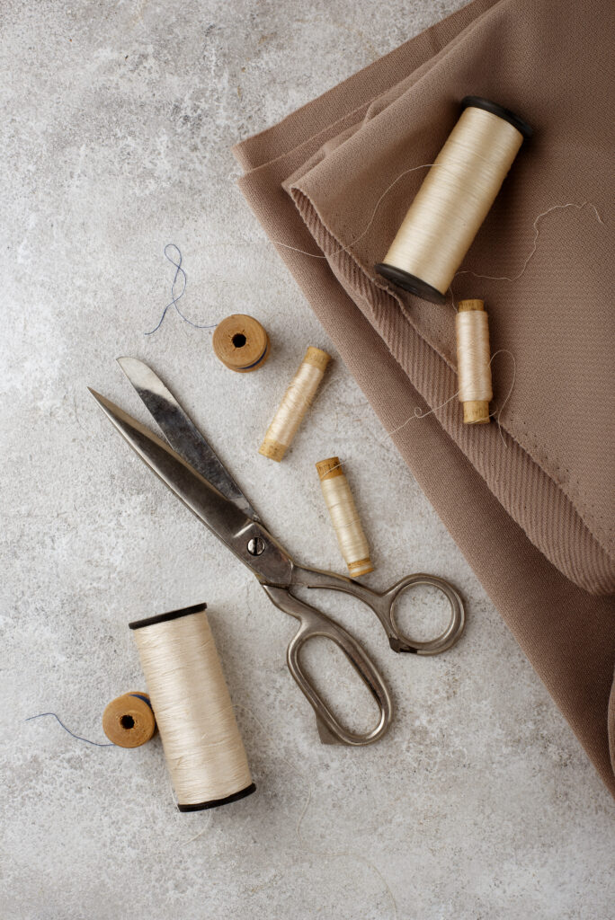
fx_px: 1279
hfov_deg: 27.0
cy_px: 460
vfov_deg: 39.6
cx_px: 308
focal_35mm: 50
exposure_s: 1/100
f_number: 9
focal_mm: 50
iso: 100
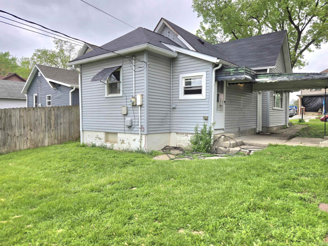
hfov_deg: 73.9
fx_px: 218
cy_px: 123
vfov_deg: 58.9
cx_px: 164
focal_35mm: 23
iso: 25
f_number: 1.8
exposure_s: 1/1250
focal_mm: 5.4
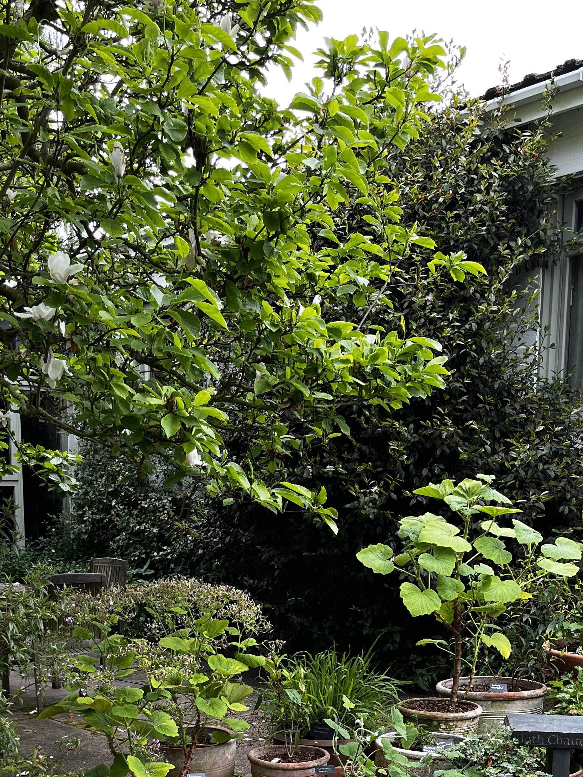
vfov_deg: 37.4
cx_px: 178
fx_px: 1078
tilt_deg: -9.8
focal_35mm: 48
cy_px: 682
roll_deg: +1.9
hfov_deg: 30.0
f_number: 1.6
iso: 40
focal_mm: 5.1
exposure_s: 1/122
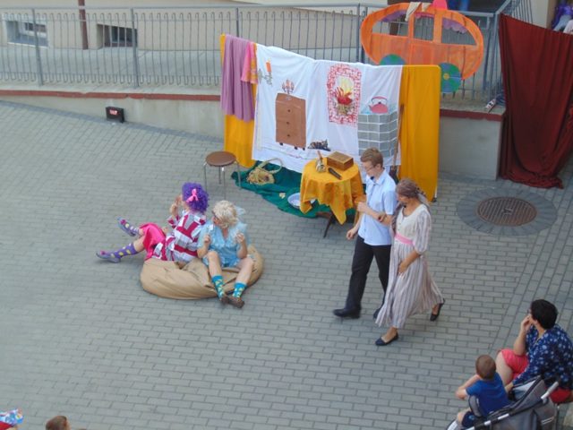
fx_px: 1175
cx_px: 286
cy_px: 215
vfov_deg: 20.7
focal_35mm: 71
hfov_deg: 27.4
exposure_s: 1/100
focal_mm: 12.8
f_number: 3.7
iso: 80
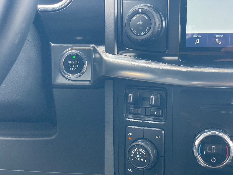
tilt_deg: -11.6
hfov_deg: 36.8
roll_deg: +2.0
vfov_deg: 28.0
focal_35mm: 52
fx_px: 350
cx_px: 116
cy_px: 88
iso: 100
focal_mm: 6
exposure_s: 1/105
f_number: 2
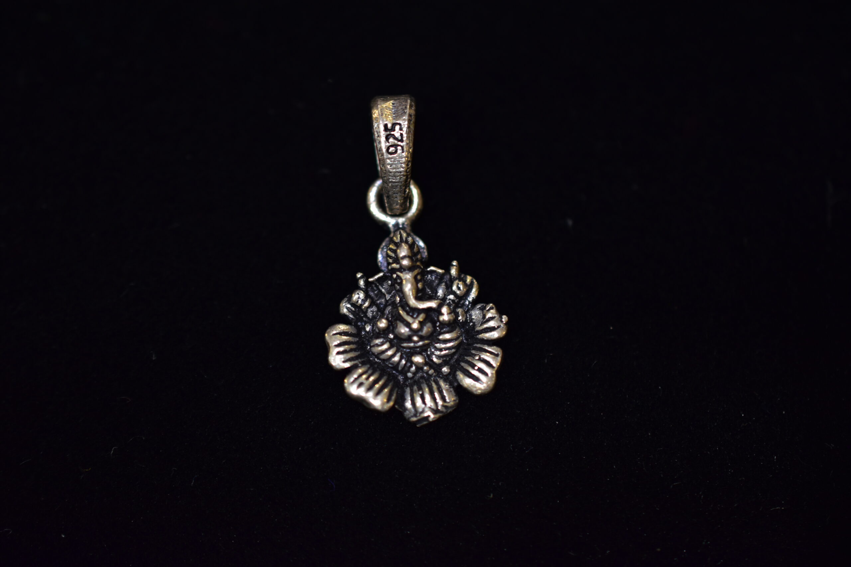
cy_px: 284
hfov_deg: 33.4
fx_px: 1418
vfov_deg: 22.6
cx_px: 426
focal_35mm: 60
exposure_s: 1/40
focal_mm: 40
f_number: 3.2
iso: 800
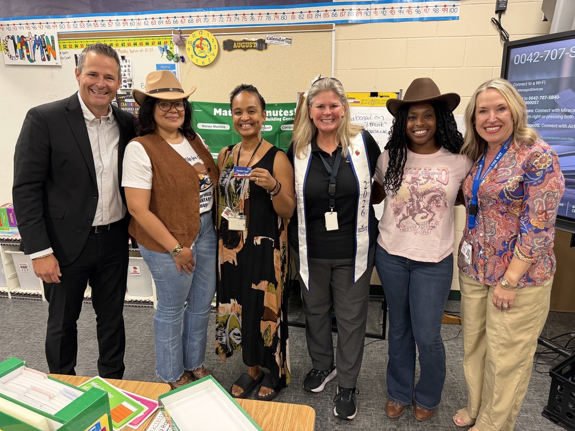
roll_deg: +0.6
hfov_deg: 71.6
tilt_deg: -15.5
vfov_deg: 56.8
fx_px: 399
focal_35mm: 24
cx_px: 288
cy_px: 216
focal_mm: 6.76
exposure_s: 1/60
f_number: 1.78
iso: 250
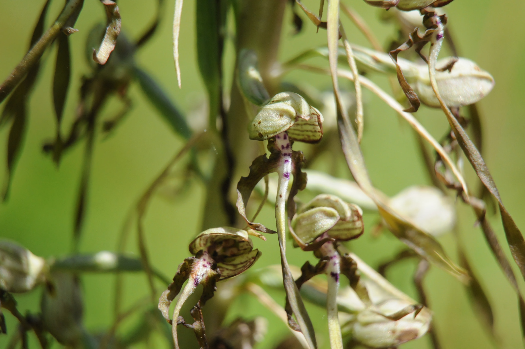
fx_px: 2949
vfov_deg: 6.8
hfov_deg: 10.2
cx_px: 262
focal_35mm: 202
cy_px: 174
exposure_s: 1/1000
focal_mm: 135
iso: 800
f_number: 5.6
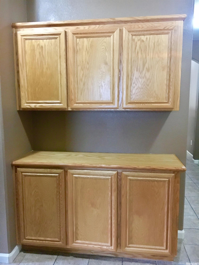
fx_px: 222
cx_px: 100
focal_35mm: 29
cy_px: 132
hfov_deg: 48.2
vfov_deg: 61.7
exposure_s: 1/15
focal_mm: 4.15
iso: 320
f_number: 2.2
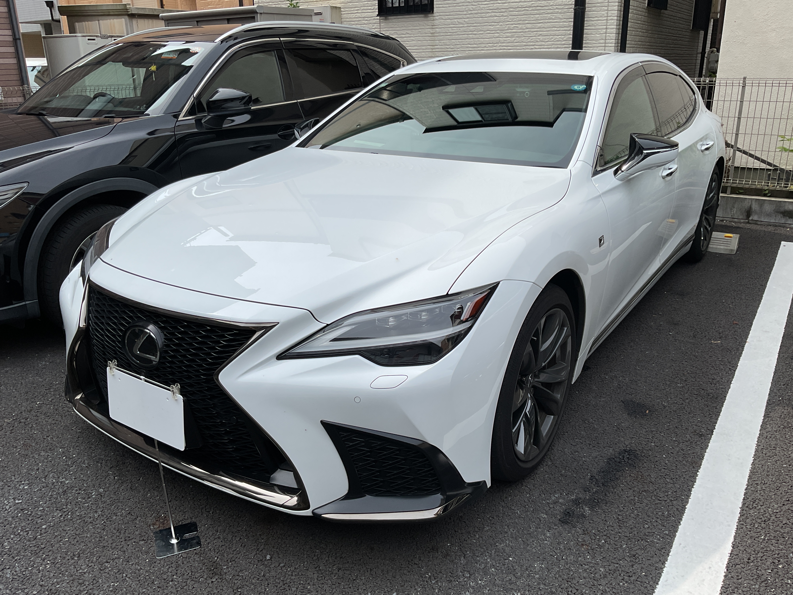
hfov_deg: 61.7
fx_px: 664
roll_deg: -0.2
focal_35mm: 29
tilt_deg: -20.8
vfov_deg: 48.2
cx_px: 396
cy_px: 298
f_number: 1.8
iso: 16
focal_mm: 3
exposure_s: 1/1984
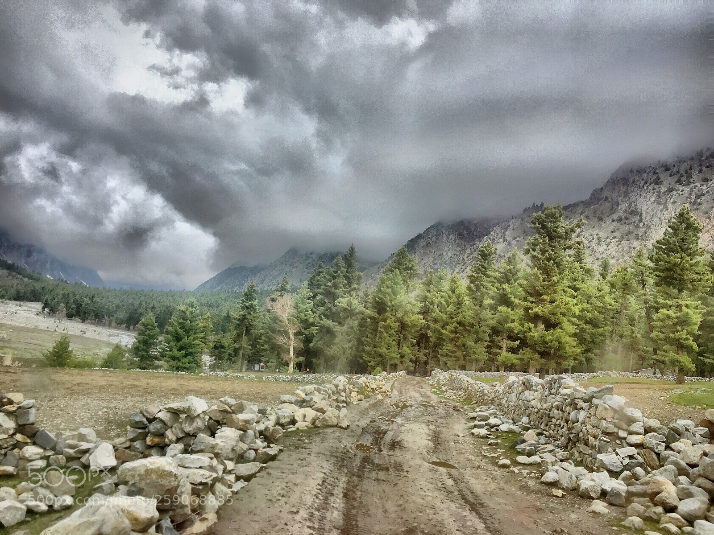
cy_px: 268
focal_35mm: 29
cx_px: 357
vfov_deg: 48.2
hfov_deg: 61.7
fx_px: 598
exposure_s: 1/257
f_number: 2.2
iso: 25
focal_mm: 4.15
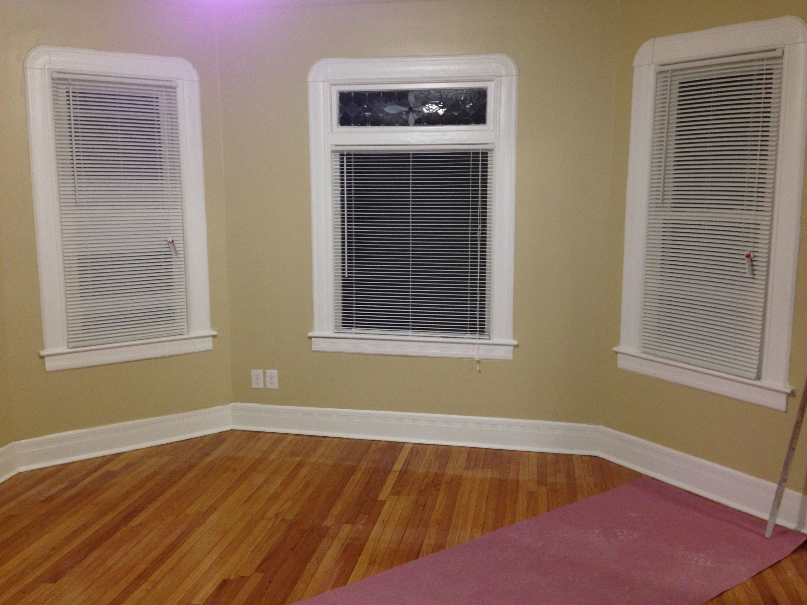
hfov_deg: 55.4
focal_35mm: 33
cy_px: 302
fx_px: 769
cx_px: 404
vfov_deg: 42.9
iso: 200
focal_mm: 4.12
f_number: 2.4
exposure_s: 1/20
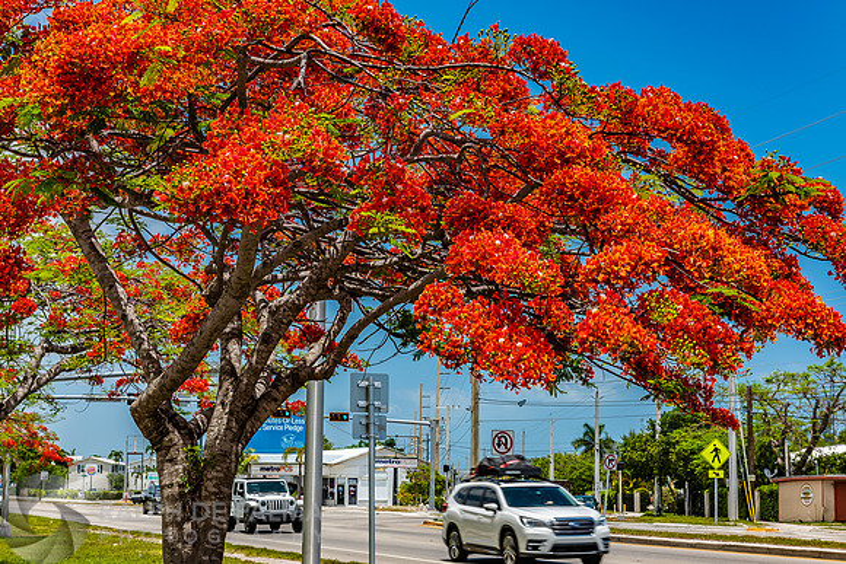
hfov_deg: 30.8
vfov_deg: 20.8
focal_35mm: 65
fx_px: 1536
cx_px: 423
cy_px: 282
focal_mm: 60
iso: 100
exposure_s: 1/100
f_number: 11
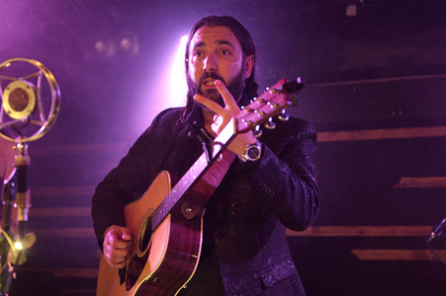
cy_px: 148
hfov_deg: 32.4
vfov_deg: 21.9
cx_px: 223
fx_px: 768
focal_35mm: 62
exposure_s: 1/50
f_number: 2.8
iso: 3200
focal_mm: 62
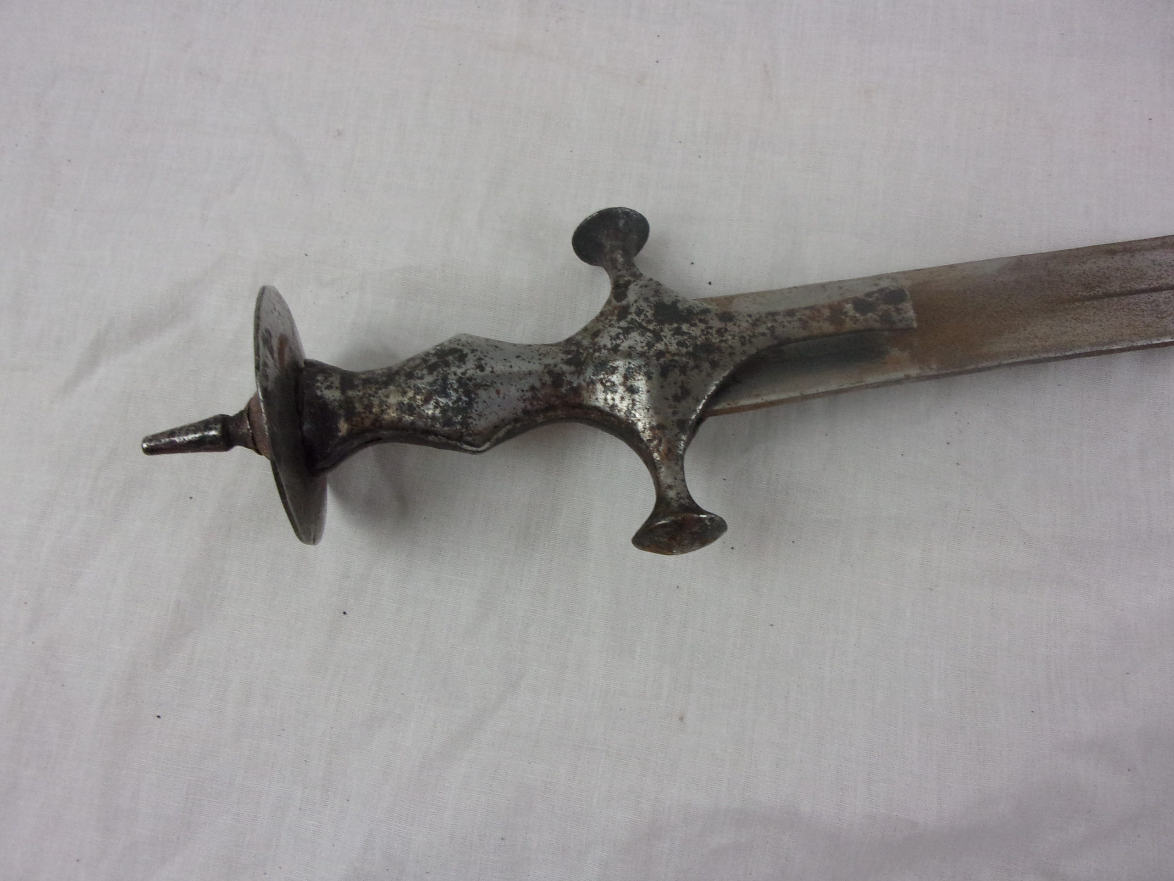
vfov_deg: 49.7
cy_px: 440
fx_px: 950
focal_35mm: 28
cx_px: 587
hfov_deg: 63.4
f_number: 3.9
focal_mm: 5.1
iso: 286
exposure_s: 1/125
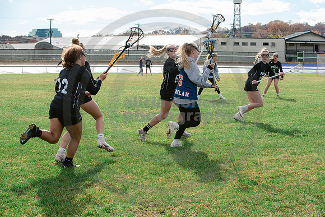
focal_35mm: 70
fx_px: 632
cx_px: 162
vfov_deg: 19.5
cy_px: 108
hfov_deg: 28.8
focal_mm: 70
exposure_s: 1/800
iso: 400
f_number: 7.1
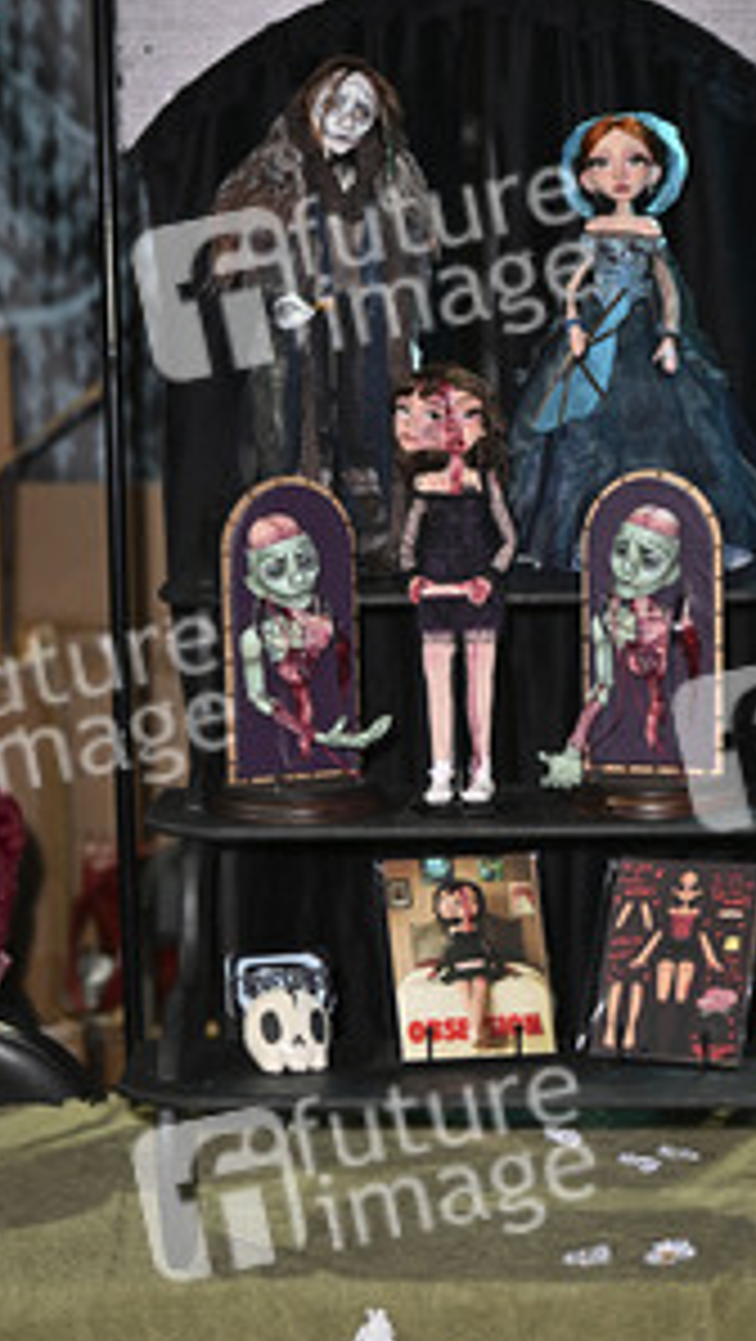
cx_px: 495
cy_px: 500
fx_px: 3344
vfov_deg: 22.6
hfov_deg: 12.9
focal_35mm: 94
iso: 500
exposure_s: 1/250
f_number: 2.5
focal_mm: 67
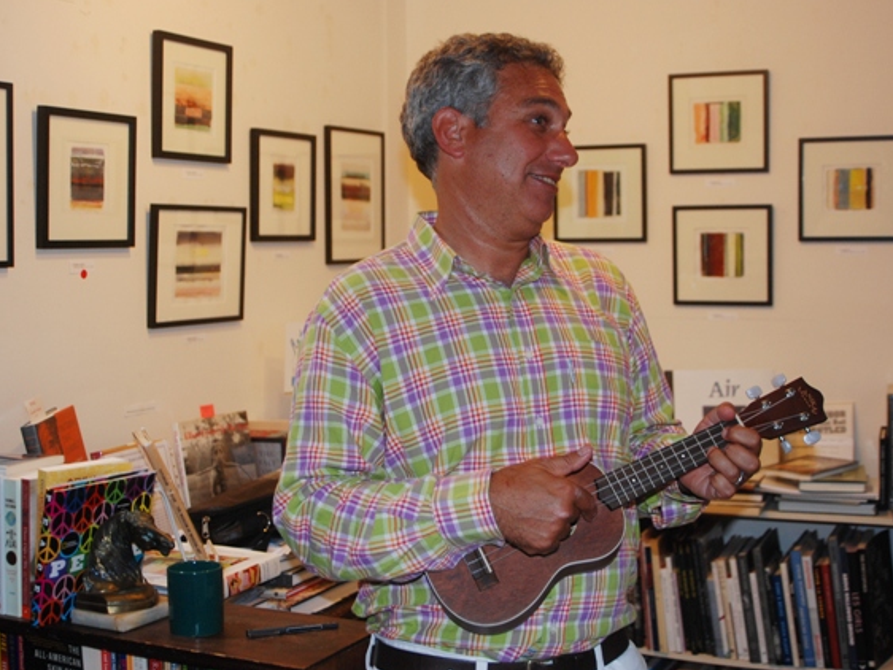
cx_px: 419
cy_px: 338
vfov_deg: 31.5
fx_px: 1187
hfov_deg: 41.2
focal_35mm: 46
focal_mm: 28
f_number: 3.5
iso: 400
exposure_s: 1/60
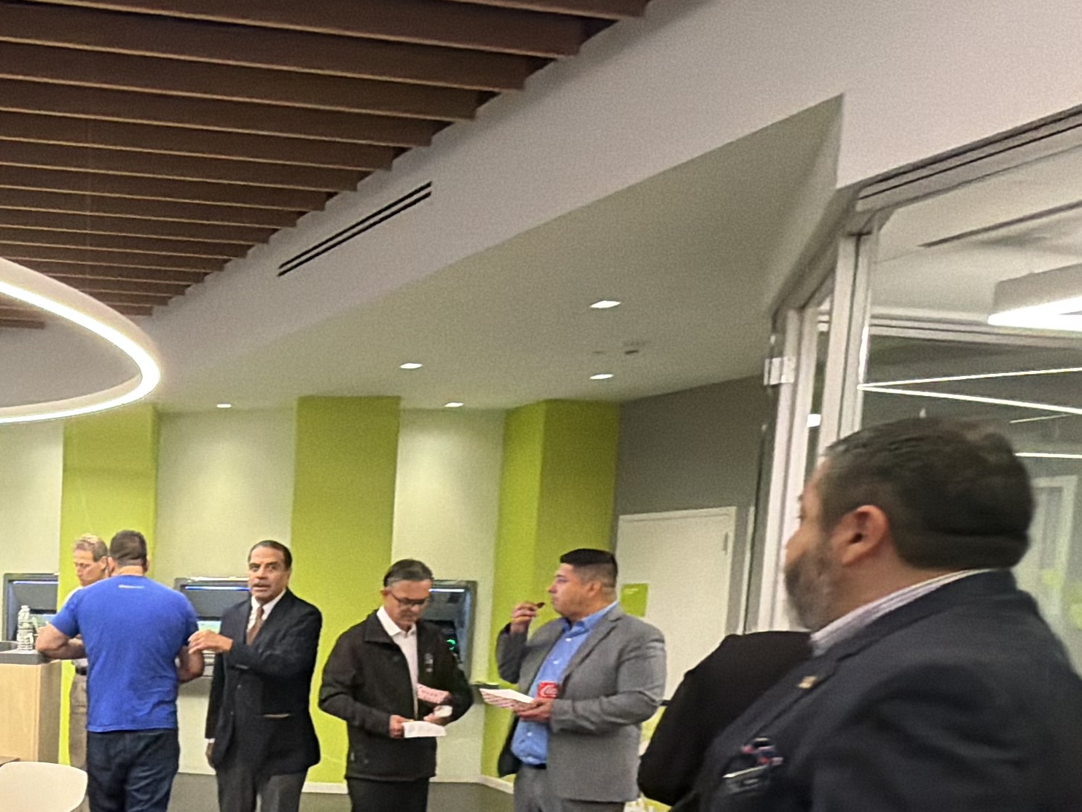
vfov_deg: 35.8
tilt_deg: -6.3
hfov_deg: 40.7
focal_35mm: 38
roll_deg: -2.5
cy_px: 705
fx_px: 1188
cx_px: -72
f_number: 2.2
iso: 640
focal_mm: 2.22
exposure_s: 1/242
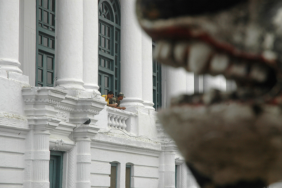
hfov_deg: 19.5
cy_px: 94
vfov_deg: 13.0
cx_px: 141
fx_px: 822
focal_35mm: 105
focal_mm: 70
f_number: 8
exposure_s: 1/100
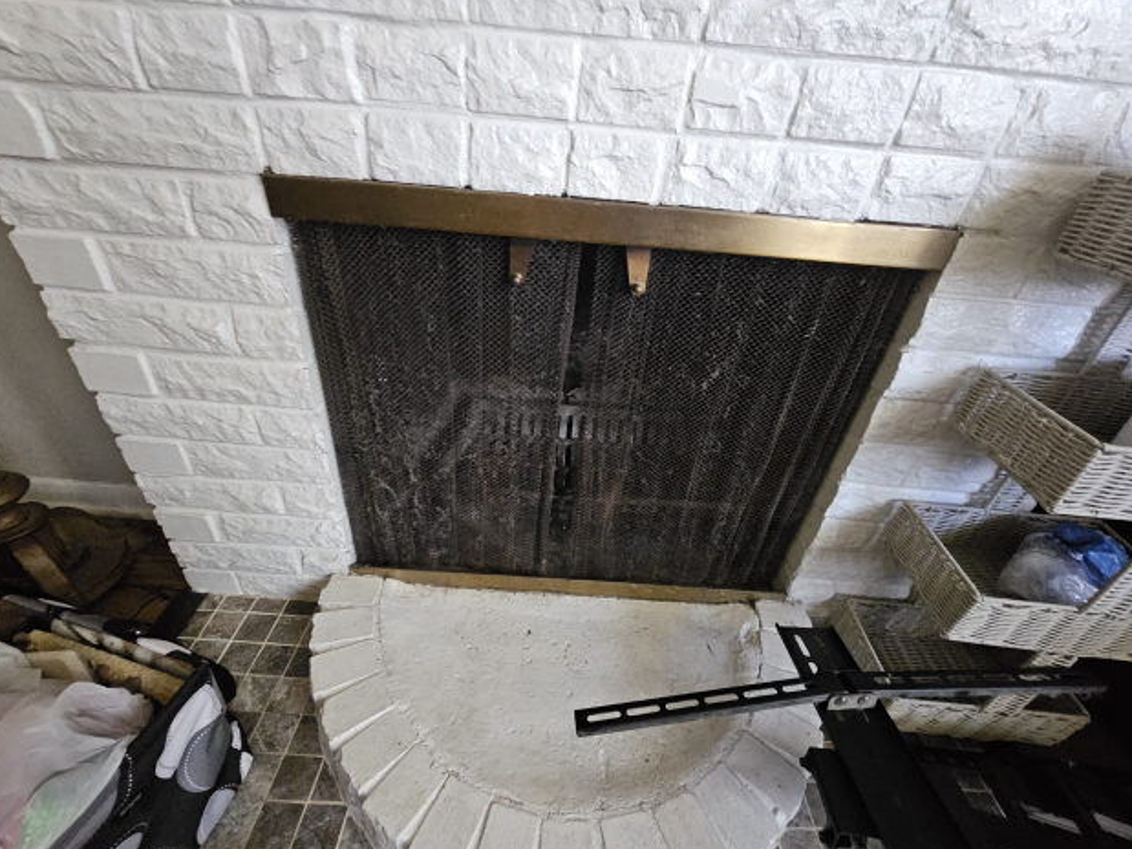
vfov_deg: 85.6
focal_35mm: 14
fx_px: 458
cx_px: 557
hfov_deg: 102.1
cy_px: 435
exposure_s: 1/24
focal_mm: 2.2
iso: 1600
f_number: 2.2
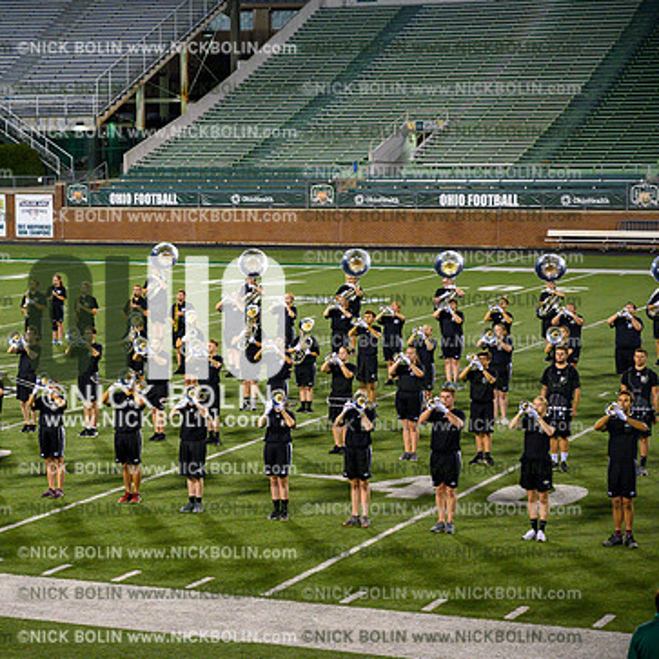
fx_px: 2046
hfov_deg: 18.2
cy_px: 341
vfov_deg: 18.3
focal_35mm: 95
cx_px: 156
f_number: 4
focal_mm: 70
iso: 4000
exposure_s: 1/1000
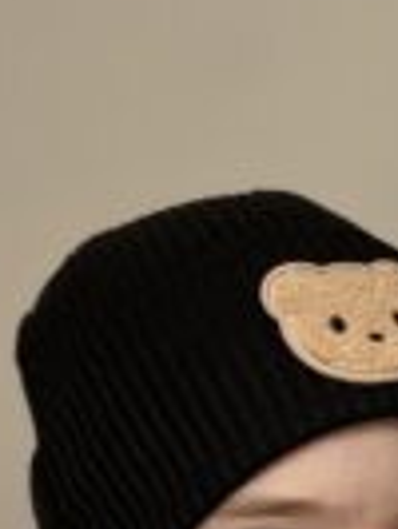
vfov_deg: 23.8
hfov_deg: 18.5
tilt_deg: +0.0
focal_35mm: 78
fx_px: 1194
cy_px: 541
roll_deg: -2.7
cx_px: 386
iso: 125
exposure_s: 1/101
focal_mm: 4.25
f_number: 1.8
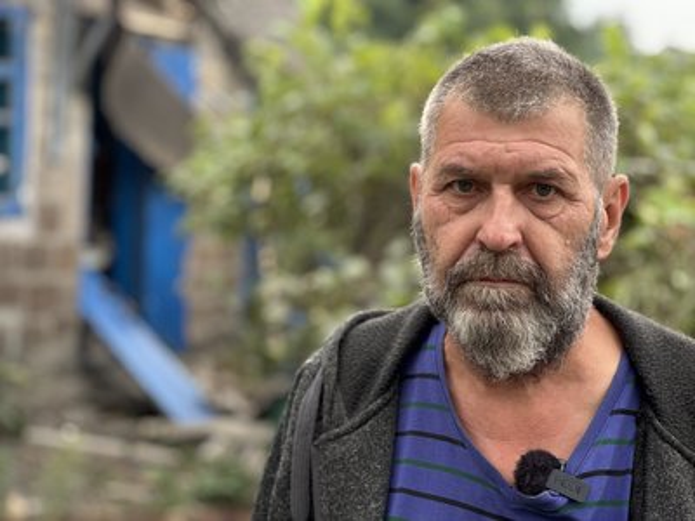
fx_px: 1546
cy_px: 260
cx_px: 348
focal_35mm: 77
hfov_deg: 25.3
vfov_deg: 19.1
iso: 50
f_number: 2.8
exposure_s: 1/99
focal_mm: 9
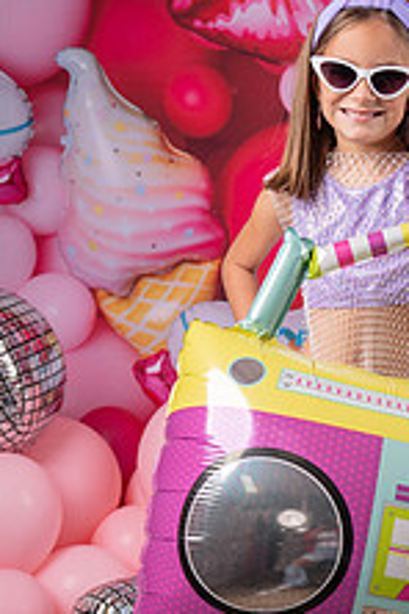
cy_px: 431
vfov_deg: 26.1
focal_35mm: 77
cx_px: 409
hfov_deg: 17.3
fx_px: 1312
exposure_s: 1/200
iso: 64
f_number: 4.5
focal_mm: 38
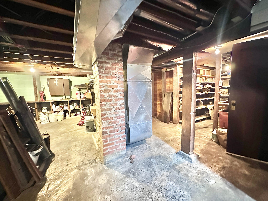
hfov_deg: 102.1
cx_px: 134
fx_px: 108
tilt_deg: -5.7
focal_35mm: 14
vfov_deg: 85.7
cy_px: 100
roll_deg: +1.3
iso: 1250
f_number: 2.2
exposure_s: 1/30
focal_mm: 2.22
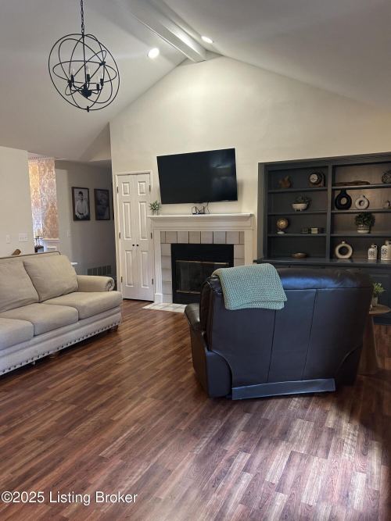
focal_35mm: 26
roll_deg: +2.1
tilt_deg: -8.1
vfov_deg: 67.3
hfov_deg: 53.0
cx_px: 196
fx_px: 392
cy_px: 260
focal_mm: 5.7
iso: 160
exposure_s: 1/60
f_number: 1.5
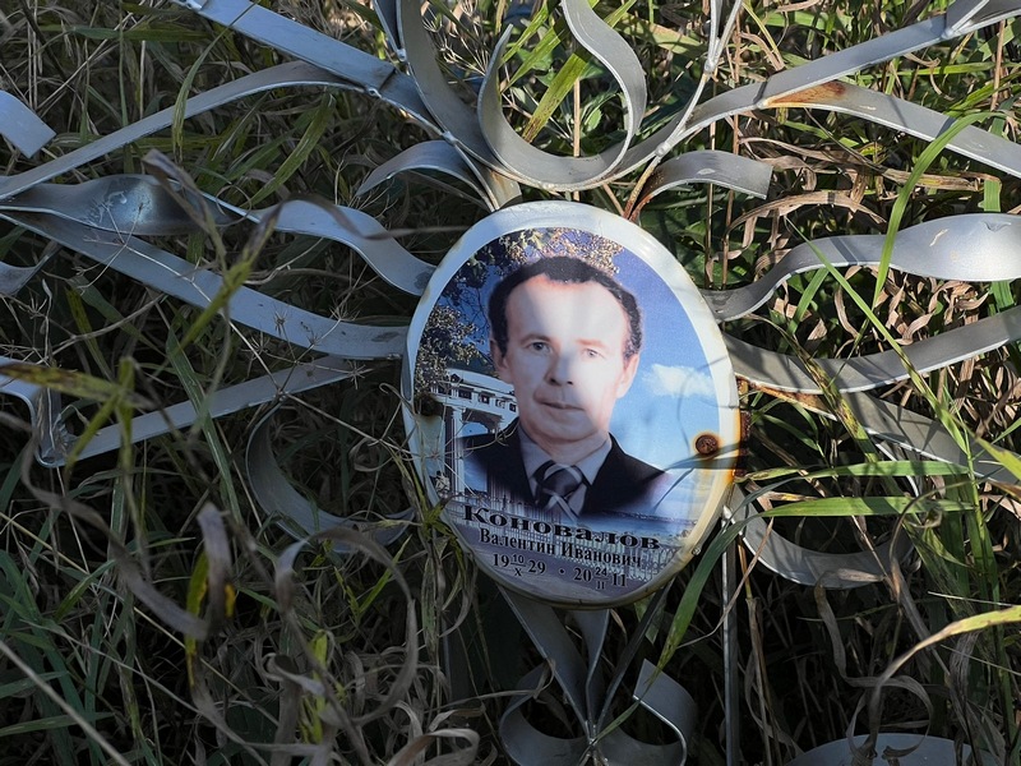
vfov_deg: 19.1
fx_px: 2271
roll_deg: +5.6
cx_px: 510
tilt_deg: -31.0
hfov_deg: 25.3
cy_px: 383
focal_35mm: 77
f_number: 2.8
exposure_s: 1/1220
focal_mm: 9
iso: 32
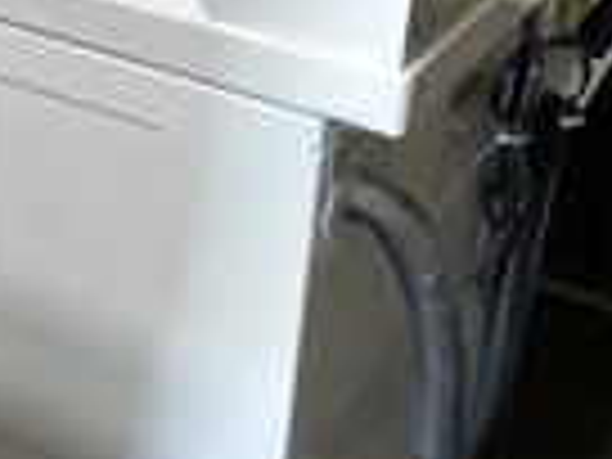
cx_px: 153
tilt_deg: -33.0
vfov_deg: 16.2
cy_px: 266
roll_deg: -2.9
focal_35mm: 91
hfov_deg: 21.4
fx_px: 1609
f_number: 2.4
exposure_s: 1/20
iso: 640
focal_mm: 3.3
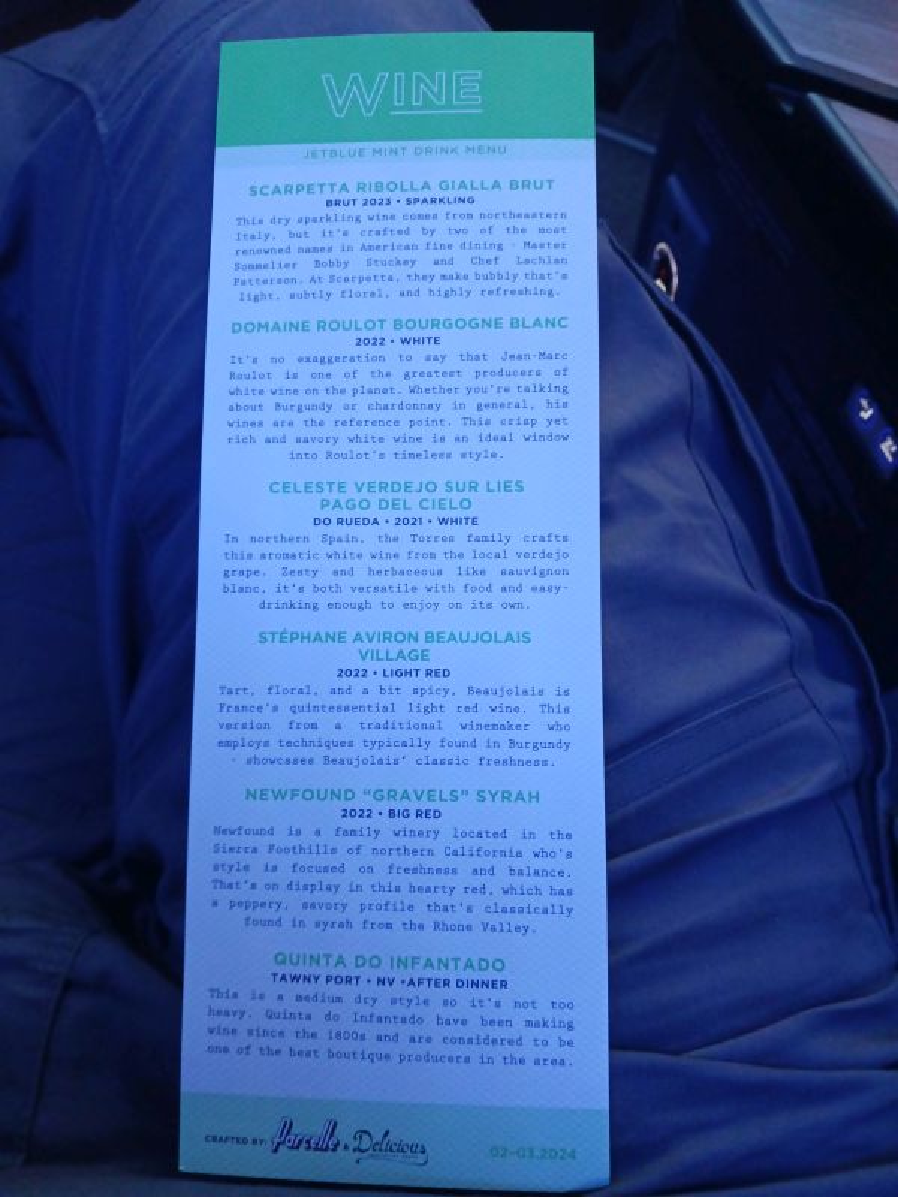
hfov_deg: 51.4
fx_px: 934
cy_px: 598
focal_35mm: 27
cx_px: 449
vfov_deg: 65.3
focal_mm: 4
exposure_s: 1/20
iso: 800
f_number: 1.8
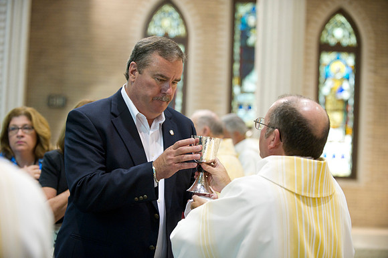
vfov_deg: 17.0
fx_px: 862
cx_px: 194
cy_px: 129
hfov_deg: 25.4
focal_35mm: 80
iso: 2000
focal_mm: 80
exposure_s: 1/80
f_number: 2.8
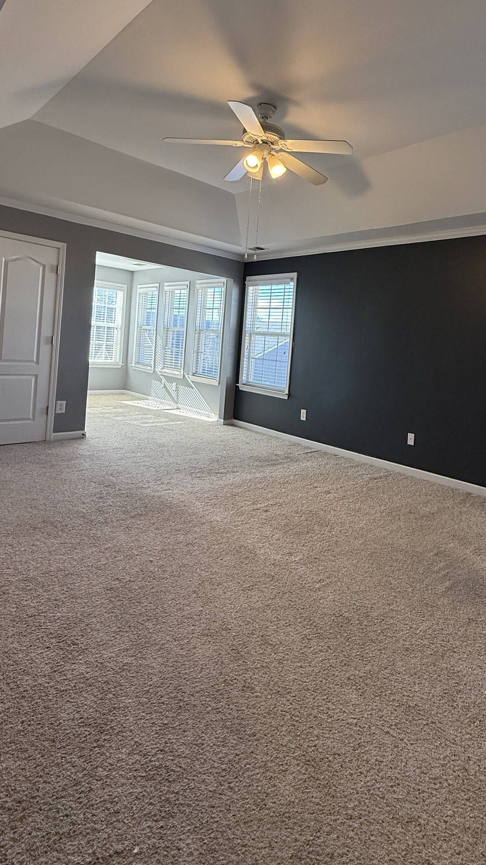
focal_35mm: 20
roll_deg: -4.9
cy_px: 360
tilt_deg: -1.1
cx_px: 308
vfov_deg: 85.9
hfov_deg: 55.1
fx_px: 458
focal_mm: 2.22
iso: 125
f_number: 2.2
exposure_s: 1/120
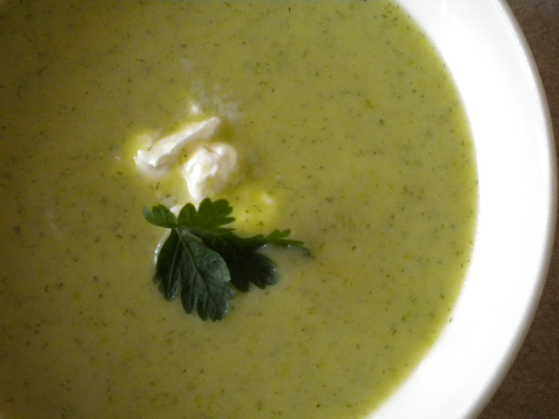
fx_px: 565
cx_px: 280
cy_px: 210
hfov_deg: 52.6
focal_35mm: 35
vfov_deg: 40.7
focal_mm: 6.3
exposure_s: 1/38.1
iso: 400
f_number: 3.1
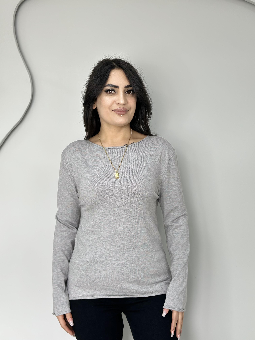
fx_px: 471
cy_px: 170
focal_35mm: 48
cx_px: 128
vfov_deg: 39.7
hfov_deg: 30.3
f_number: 1.78
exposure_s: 1/50
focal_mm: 6.86
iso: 80
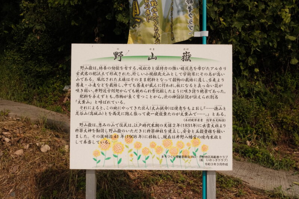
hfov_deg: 54.4
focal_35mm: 35
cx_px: 150
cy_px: 100
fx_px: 291
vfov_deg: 37.8
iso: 1600
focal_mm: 23
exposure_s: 1/3000
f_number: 10
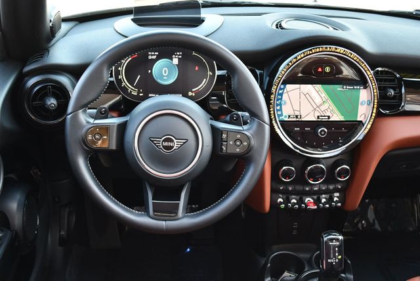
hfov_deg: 48.4
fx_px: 467
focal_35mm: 40
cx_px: 210
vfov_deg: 33.5
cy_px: 140
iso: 800
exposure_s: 1/250
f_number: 3.8
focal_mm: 20
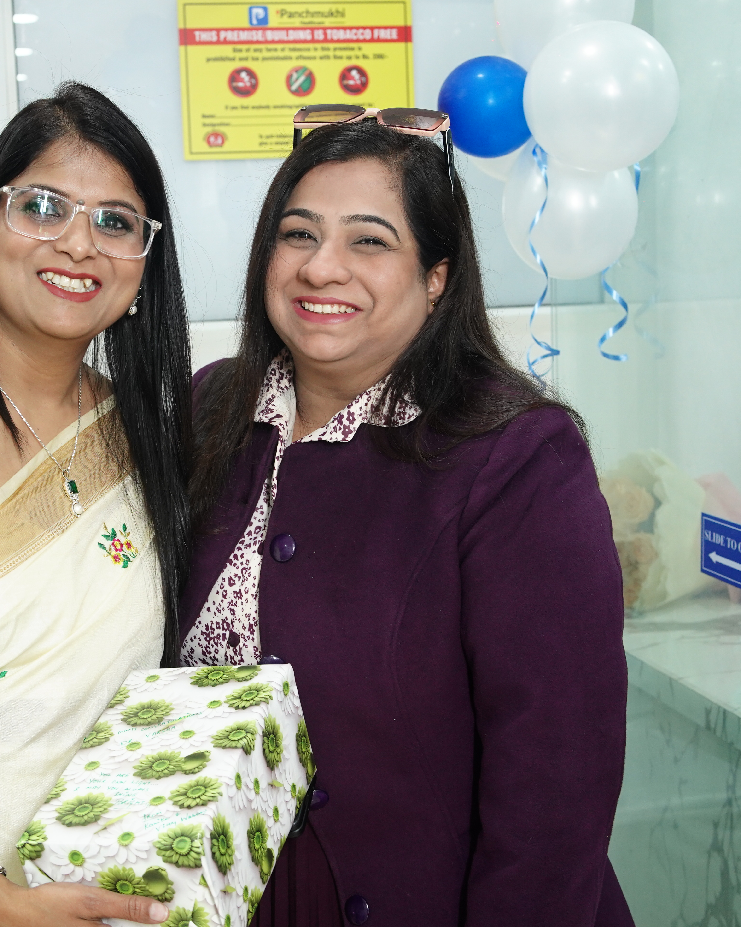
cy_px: 478
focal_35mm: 51
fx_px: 1398
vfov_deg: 36.7
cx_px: 236
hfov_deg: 29.4
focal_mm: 35
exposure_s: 1/100
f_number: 5.6
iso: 1600
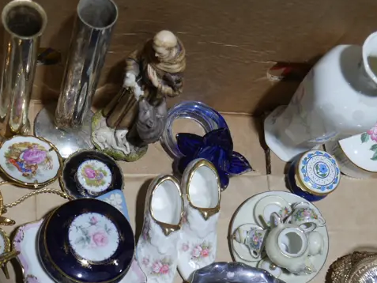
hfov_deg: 26.7
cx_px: 171
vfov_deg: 19.9
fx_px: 795
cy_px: 240
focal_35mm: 73
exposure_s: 1/100
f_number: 4
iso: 200
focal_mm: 17
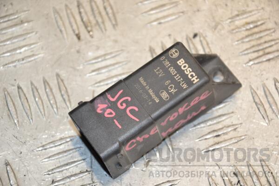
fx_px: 1069
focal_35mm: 138
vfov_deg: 9.9
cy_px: 93
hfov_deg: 14.9
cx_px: 140
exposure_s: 1/100
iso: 800
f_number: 5.6
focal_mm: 92
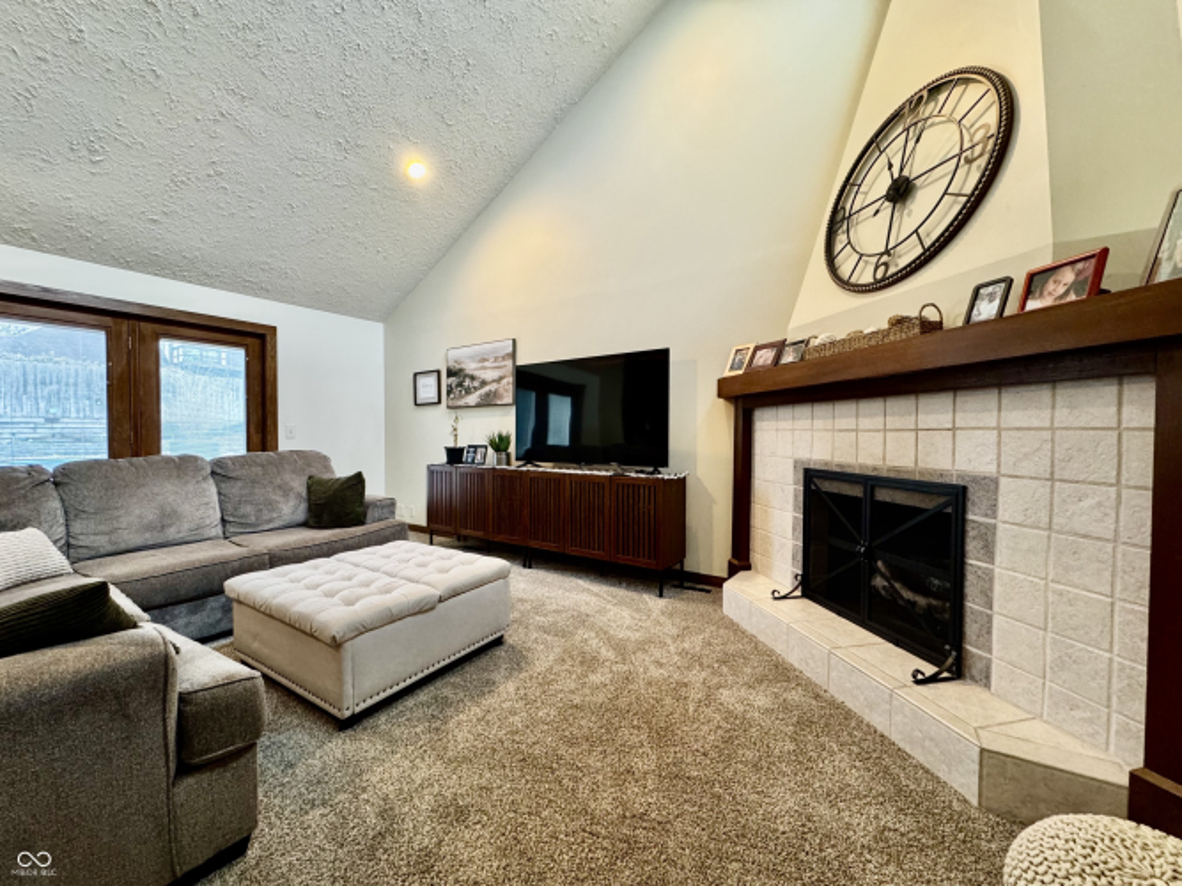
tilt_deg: -2.2
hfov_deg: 102.1
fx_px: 478
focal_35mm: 14
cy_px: 443
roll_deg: -0.2
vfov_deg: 85.7
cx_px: 591
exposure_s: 1/60
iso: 320
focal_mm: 2.22
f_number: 2.2
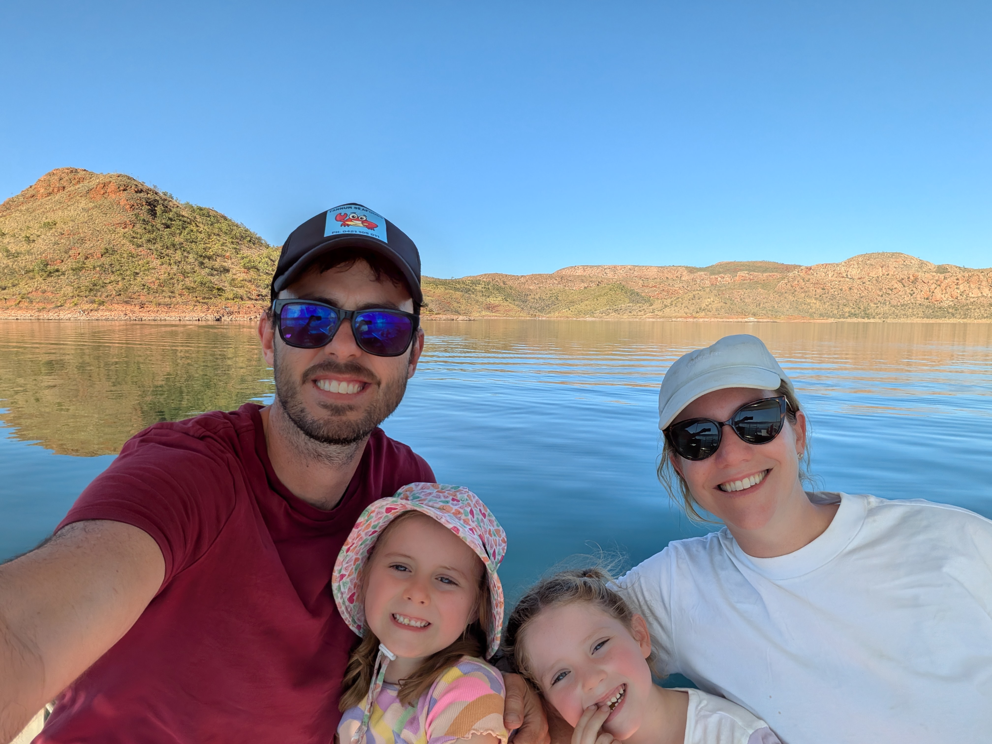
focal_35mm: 21
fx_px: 602
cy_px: 372
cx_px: 496
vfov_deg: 63.4
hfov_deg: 79.0
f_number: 2.2
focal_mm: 2.74
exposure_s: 1/1285
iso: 43
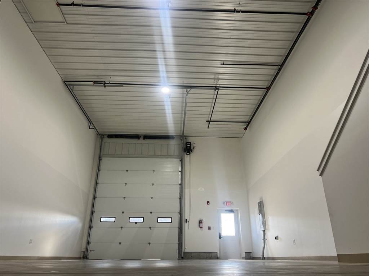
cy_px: 138
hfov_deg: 67.3
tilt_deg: +22.3
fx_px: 277
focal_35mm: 26
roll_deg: -0.3
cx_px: 184
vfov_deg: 53.1
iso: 40
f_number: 1.5
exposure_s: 1/121
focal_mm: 5.7
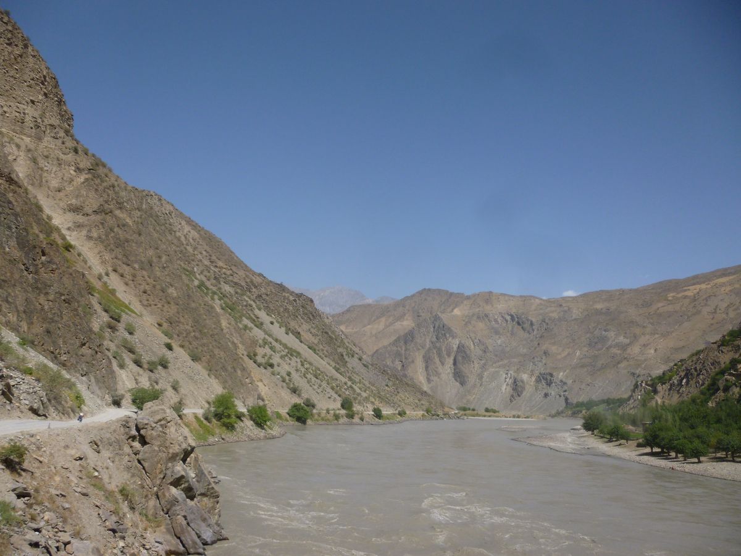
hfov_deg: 69.4
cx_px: 370
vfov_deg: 54.9
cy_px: 278
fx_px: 535
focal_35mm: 25
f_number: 3.1
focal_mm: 4.5
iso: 100
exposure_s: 1/1300
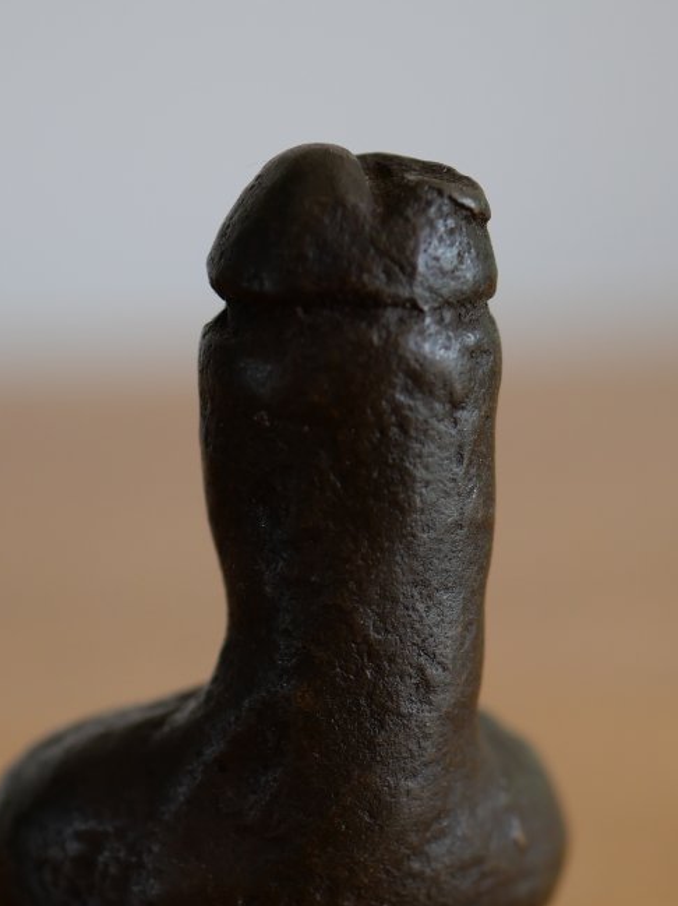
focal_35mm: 111
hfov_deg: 13.3
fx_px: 2902
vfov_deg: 17.7
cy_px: 652
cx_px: 371
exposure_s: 1/60
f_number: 2.8
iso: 200
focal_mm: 30
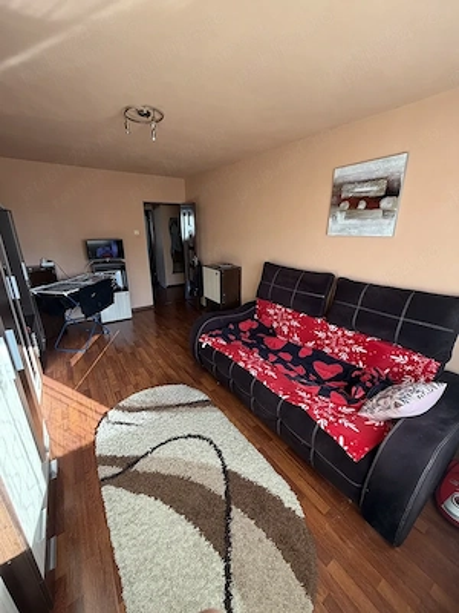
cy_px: 306
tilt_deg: -17.9
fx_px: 248
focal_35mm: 14
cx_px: 230
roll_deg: -0.5
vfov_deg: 102.1
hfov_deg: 85.7
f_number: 2.2
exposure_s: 1/121
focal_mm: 2.22
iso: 160
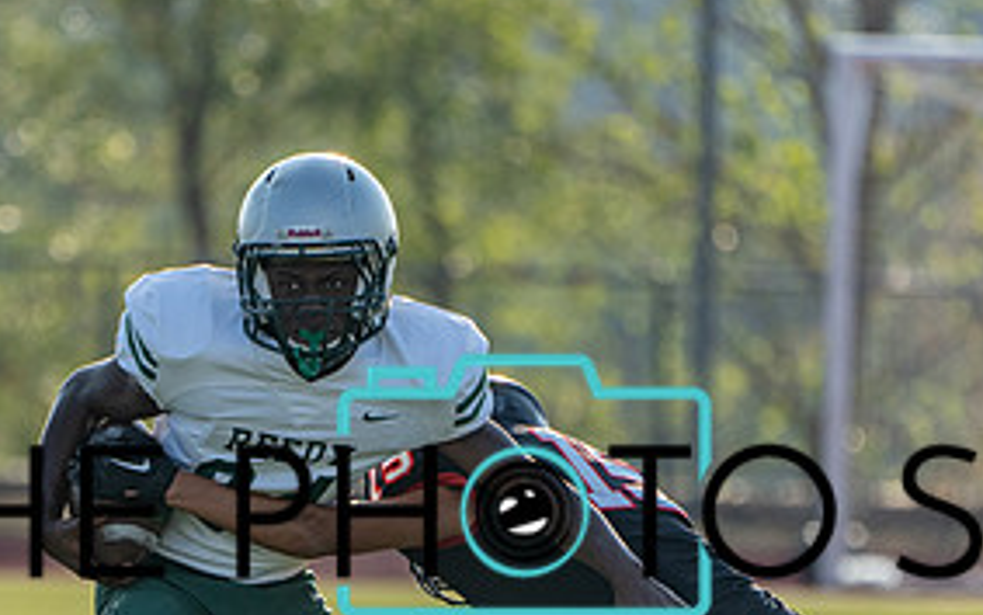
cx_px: 348
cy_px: 581
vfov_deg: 1.3
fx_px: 27063
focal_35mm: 1010
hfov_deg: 2.1
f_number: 5.6
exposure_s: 1/1250
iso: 400
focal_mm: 400
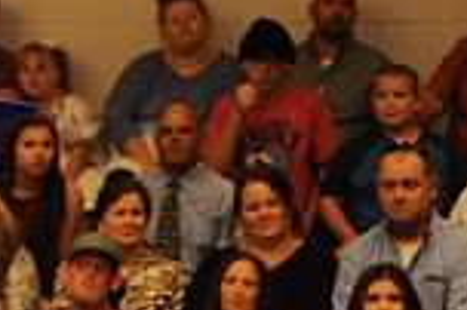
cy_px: 313
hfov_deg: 7.0
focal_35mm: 287
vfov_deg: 4.8
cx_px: -412
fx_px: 3719
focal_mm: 75
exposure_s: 1/60
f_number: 5.6
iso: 1250
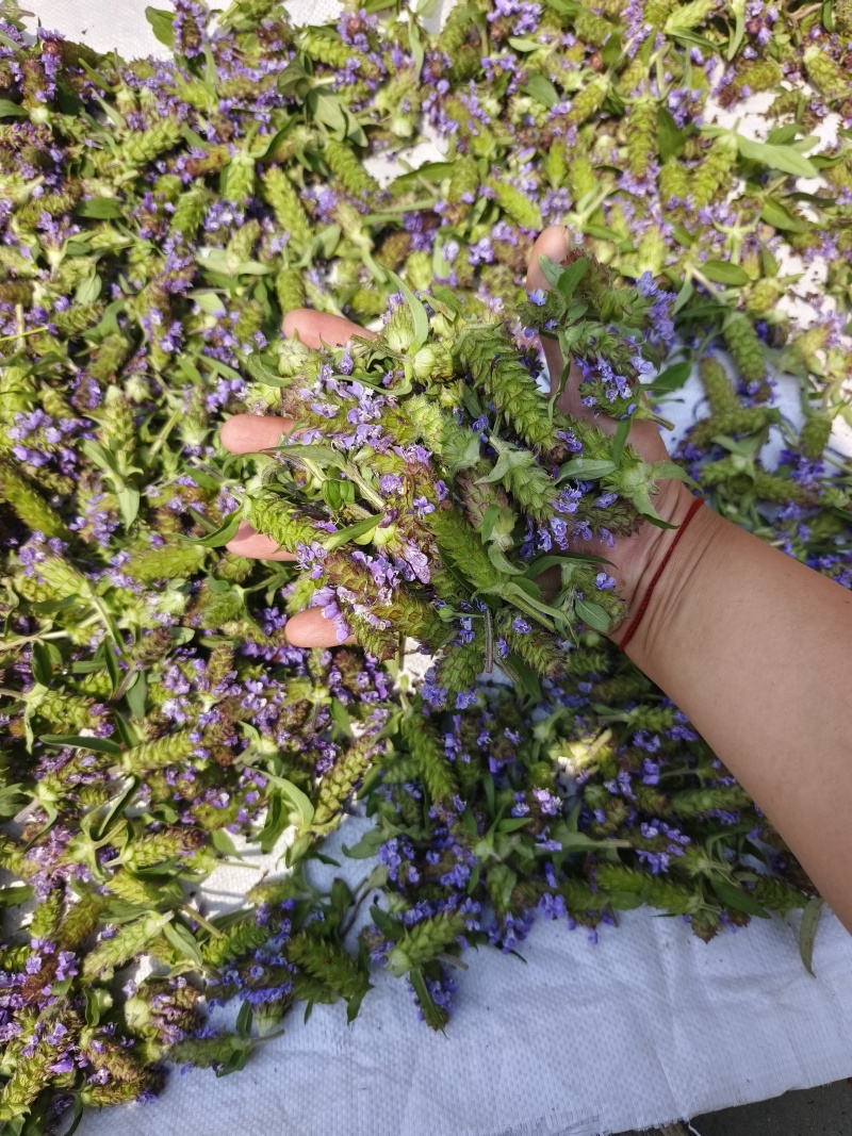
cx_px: 426
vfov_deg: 73.9
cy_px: 568
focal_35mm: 23
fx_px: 755
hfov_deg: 58.9
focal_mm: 5.5
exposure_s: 1/1721
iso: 71
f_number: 1.75
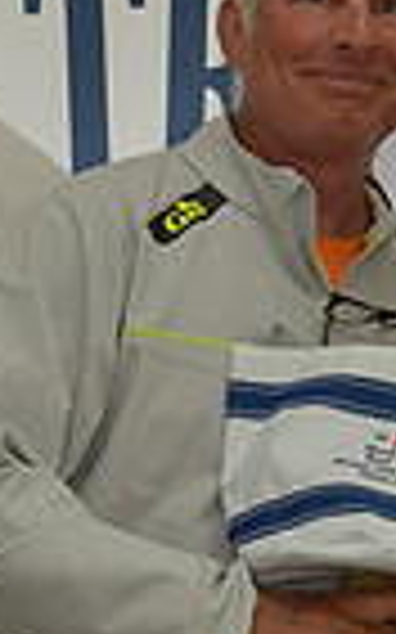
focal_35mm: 294
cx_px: 338
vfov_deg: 7.1
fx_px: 5082
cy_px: 128
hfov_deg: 4.5
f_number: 5
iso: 1600
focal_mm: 70
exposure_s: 1/250
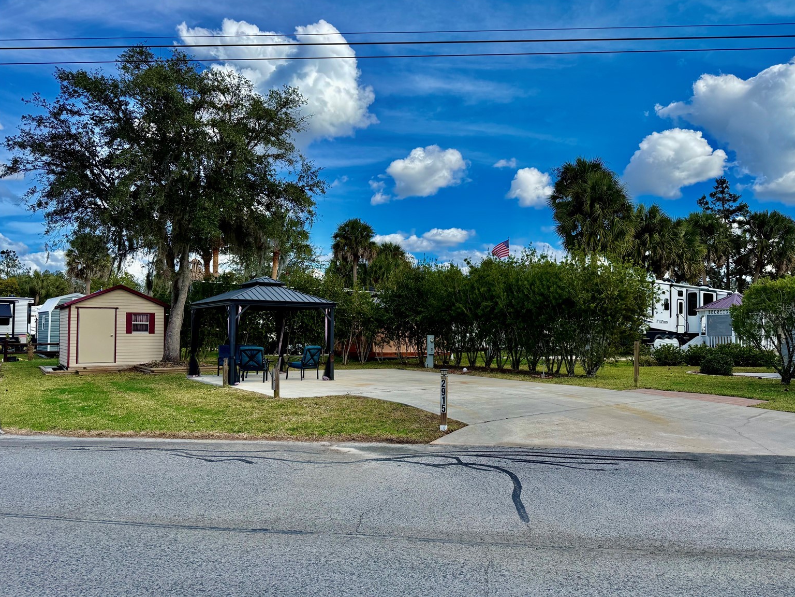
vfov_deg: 54.9
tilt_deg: +2.9
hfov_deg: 69.4
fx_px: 574
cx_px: 411
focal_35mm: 25
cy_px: 306
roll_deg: -1.1
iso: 100
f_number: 1.78
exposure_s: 1/4167
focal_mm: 6.76
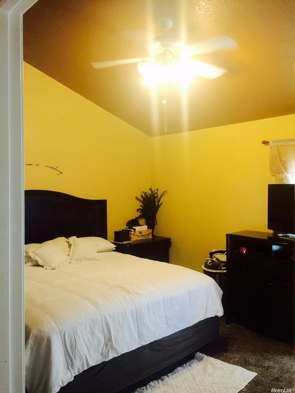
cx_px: 148
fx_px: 330
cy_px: 196
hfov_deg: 48.2
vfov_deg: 61.7
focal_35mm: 29
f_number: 2.2
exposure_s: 1/8
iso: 125
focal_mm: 4.15
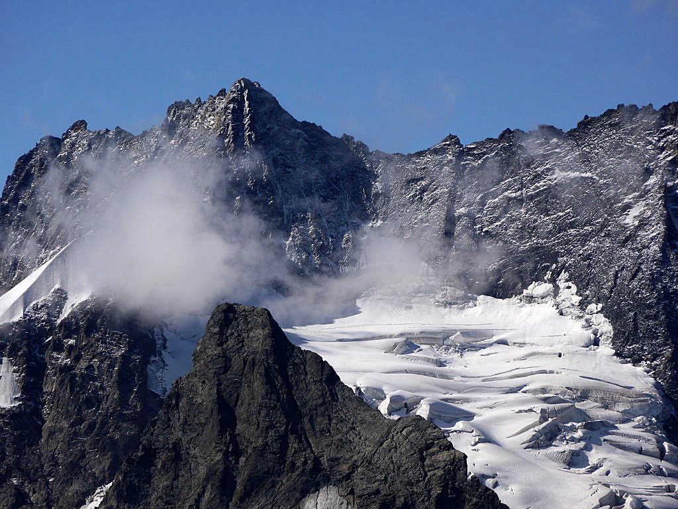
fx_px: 4270
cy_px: 254
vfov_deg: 6.8
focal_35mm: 218
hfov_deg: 9.1
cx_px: 339
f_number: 8
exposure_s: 1/1000
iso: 100
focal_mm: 109
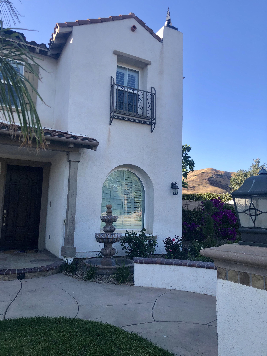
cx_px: 134
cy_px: 178
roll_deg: -3.6
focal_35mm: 28
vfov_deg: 63.4
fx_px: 288
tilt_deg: +16.4
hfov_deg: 49.7
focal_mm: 4
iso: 20
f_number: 1.8
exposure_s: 1/615
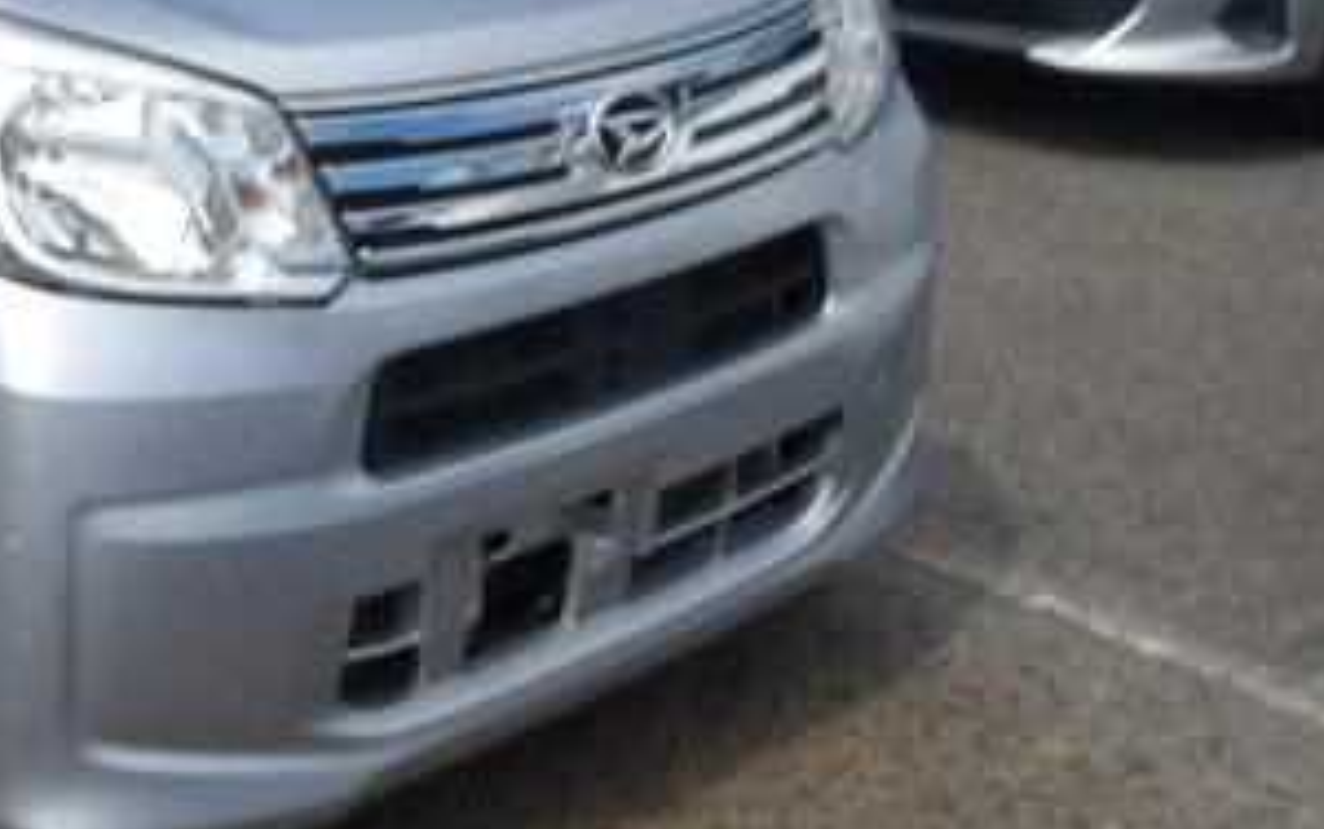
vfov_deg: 20.6
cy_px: -4
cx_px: 31
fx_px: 2203
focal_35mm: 61
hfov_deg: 31.2
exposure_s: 1/122
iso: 100
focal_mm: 4.9
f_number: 10.4
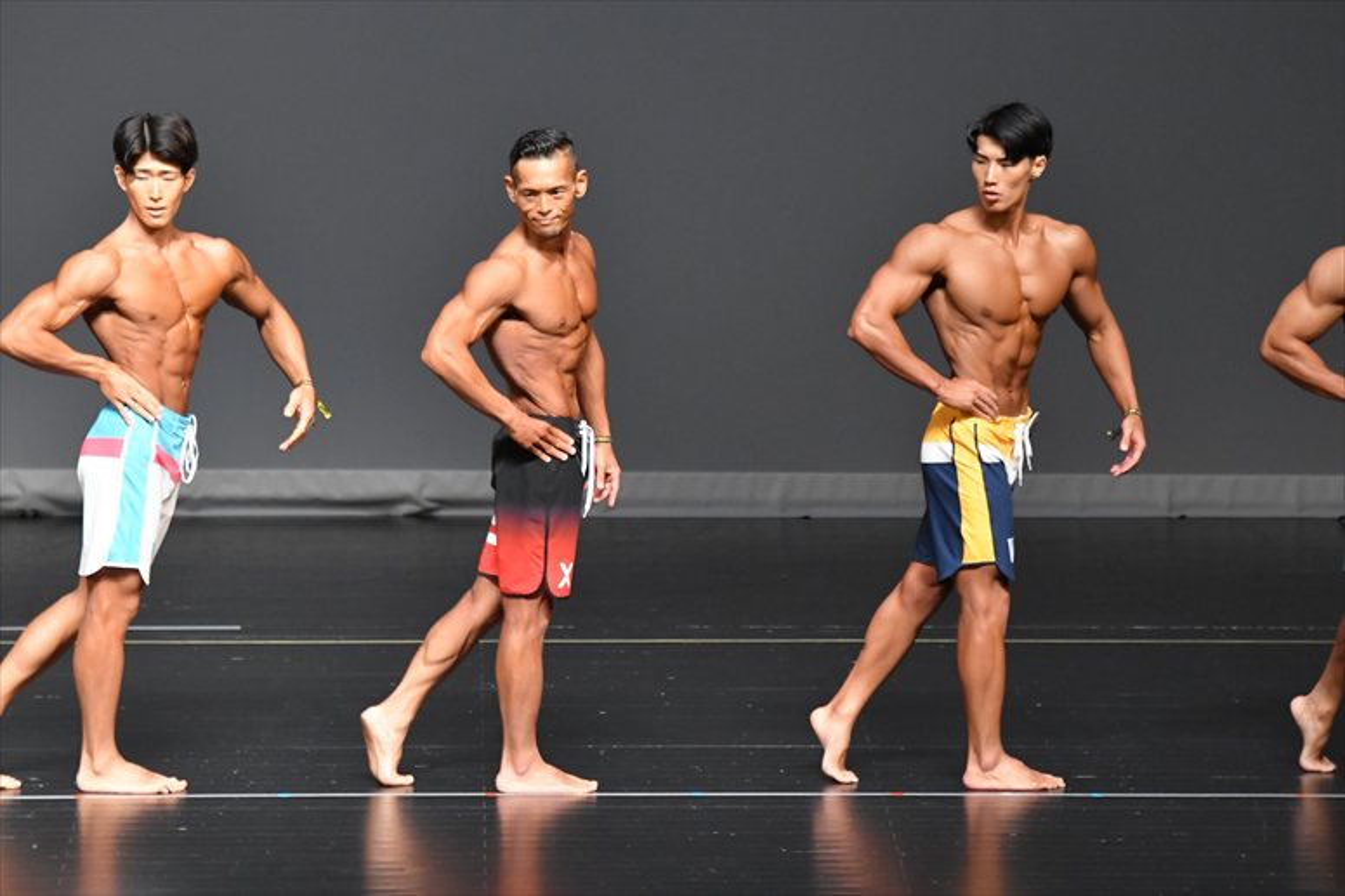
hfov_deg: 6.9
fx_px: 11203
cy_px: 448
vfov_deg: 4.6
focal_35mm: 300
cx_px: 672
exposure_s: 1/400
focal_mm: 200
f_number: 5.6
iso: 4500
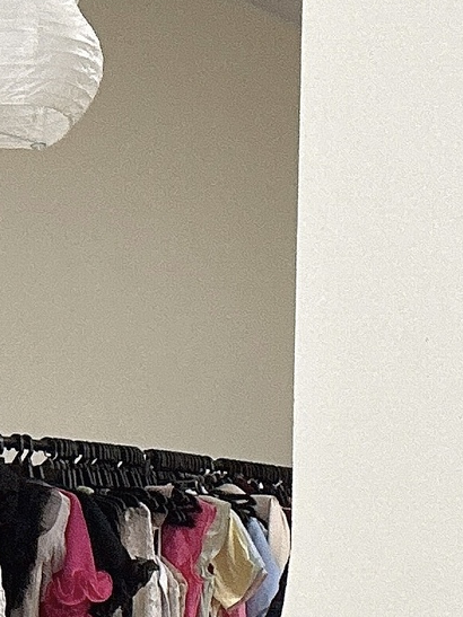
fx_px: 1802
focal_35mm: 101
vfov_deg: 17.6
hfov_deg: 12.5
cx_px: -515
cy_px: 906
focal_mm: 2.69
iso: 125
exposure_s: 1/60
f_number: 1.9
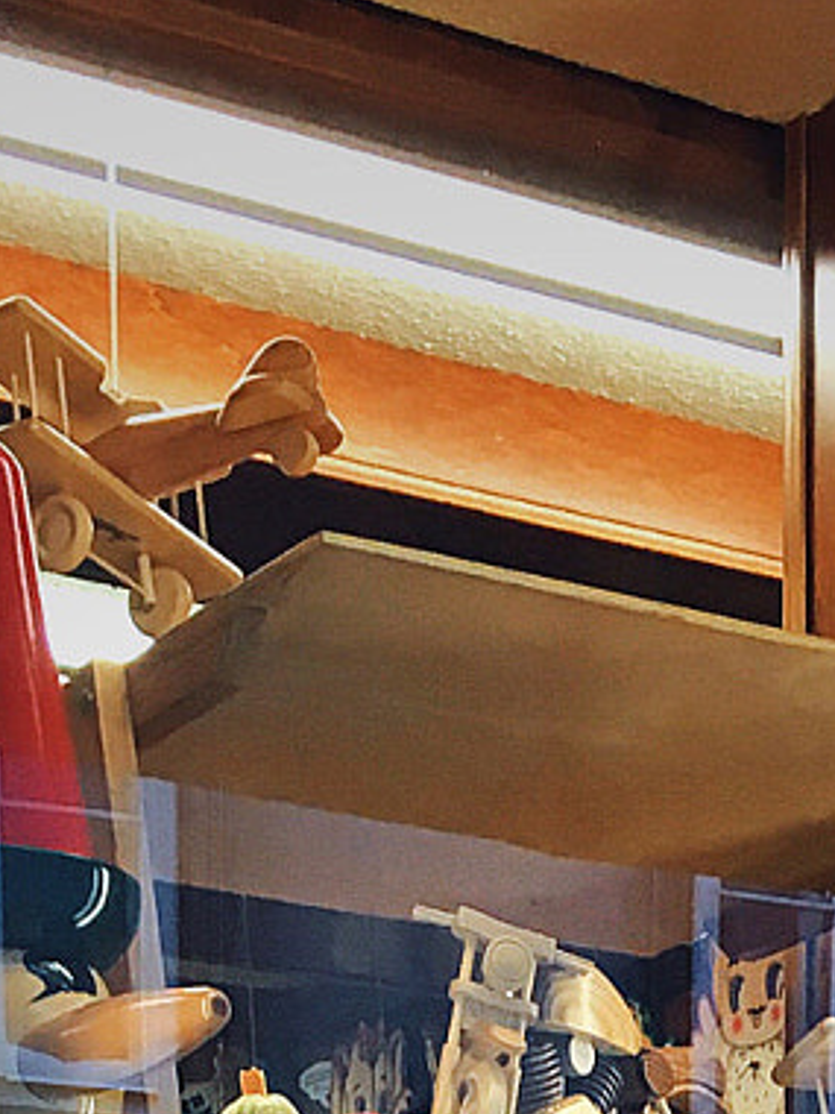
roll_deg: -0.1
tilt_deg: -6.2
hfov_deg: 12.0
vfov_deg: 13.5
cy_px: 2334
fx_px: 3924
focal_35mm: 122
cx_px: 803
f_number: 2.2
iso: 25
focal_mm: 4.15
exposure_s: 1/33
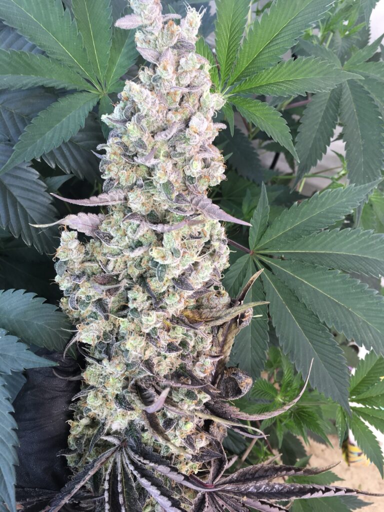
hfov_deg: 48.2
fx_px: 429
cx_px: 192
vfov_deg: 61.7
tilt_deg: -65.6
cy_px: 256
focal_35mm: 29
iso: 25
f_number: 2.2
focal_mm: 4.15
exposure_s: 1/60
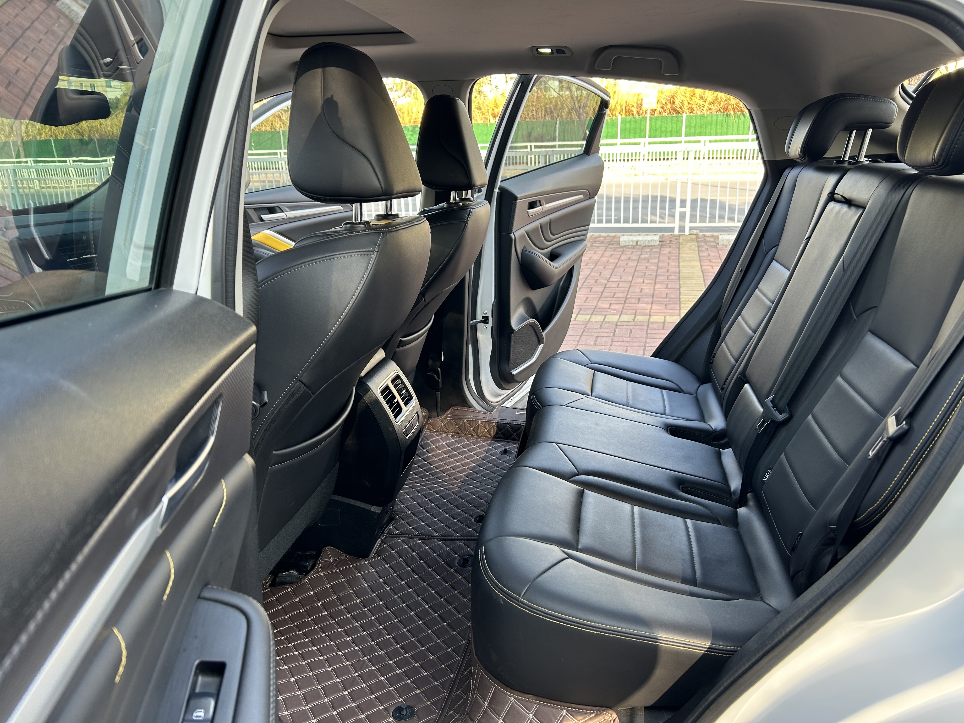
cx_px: 482
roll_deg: +1.9
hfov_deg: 67.3
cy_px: 362
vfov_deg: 53.1
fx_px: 724
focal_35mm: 26
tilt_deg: -17.7
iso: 32
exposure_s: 1/147
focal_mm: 5.7
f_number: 1.5
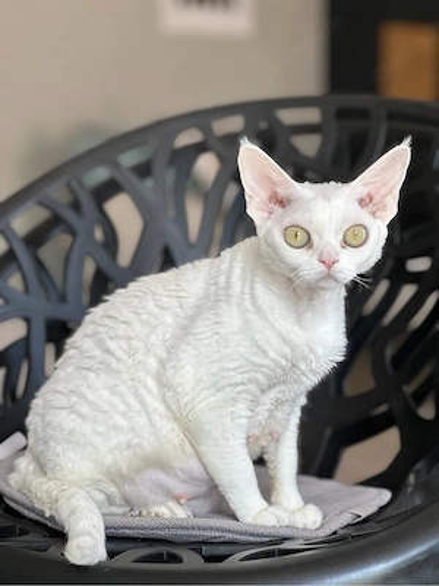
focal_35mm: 77
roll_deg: -0.1
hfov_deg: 19.1
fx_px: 1302
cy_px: 293
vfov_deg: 25.3
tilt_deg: -5.0
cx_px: 220
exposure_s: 1/121
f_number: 2.8
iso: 100
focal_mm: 9
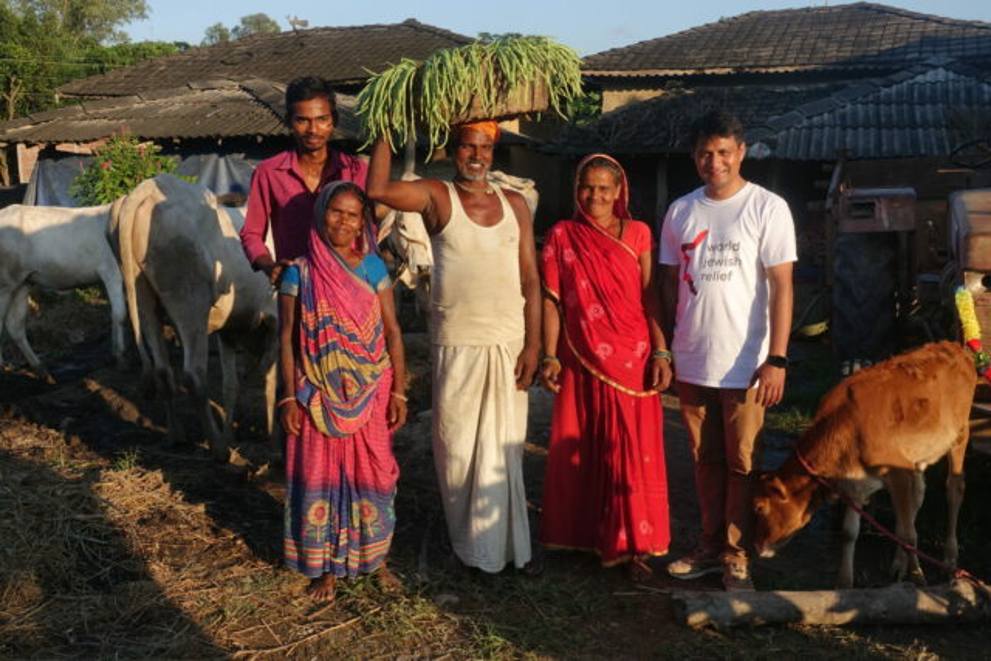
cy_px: 330
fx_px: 1101
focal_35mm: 40
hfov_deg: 48.4
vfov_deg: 33.4
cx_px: 496
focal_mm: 14.5
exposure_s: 1/80
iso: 125
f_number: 10
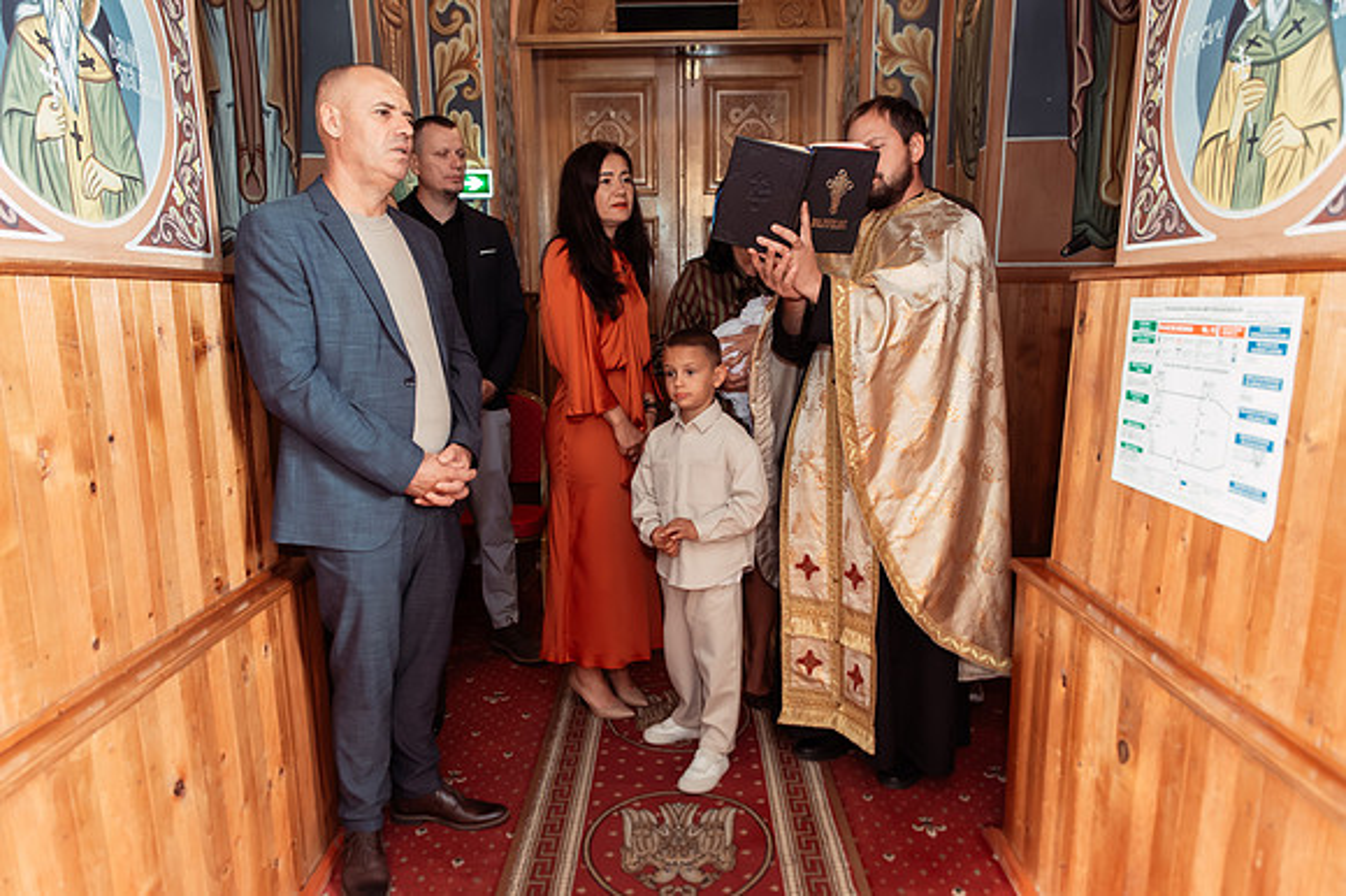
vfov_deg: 53.1
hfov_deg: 73.8
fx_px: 897
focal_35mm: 24
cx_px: 673
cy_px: 448
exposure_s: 1/125
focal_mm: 24
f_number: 3.5
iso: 3200
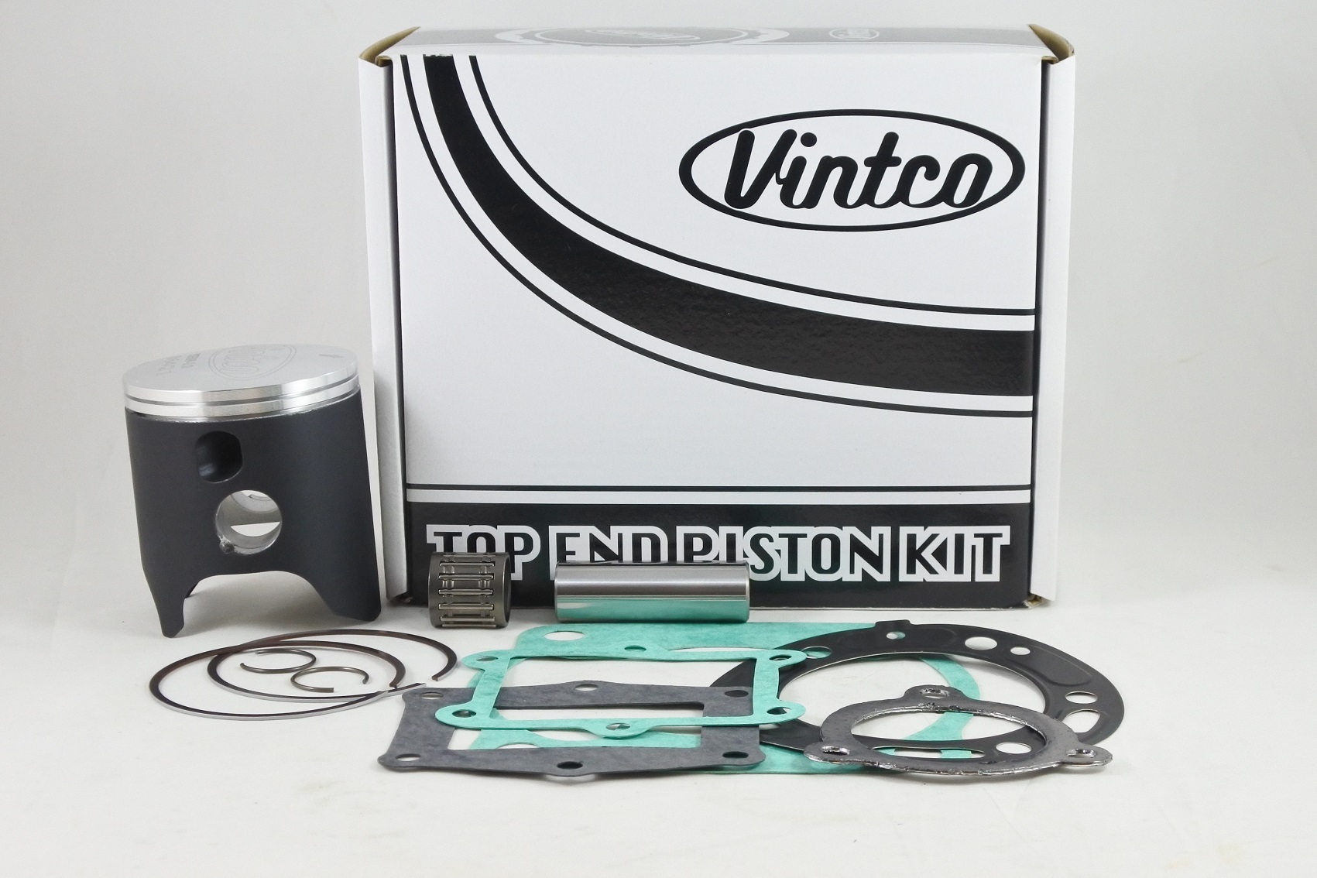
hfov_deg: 38.2
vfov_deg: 26.0
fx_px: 1902
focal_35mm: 52
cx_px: 658
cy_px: 439
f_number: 4.5
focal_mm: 19.3
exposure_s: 1/125
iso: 640
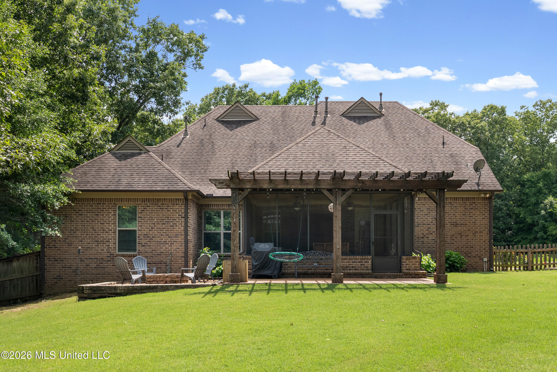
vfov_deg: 37.9
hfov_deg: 54.4
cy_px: 186
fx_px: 542
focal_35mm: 35
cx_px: 278
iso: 800
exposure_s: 1/160
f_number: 9
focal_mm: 35
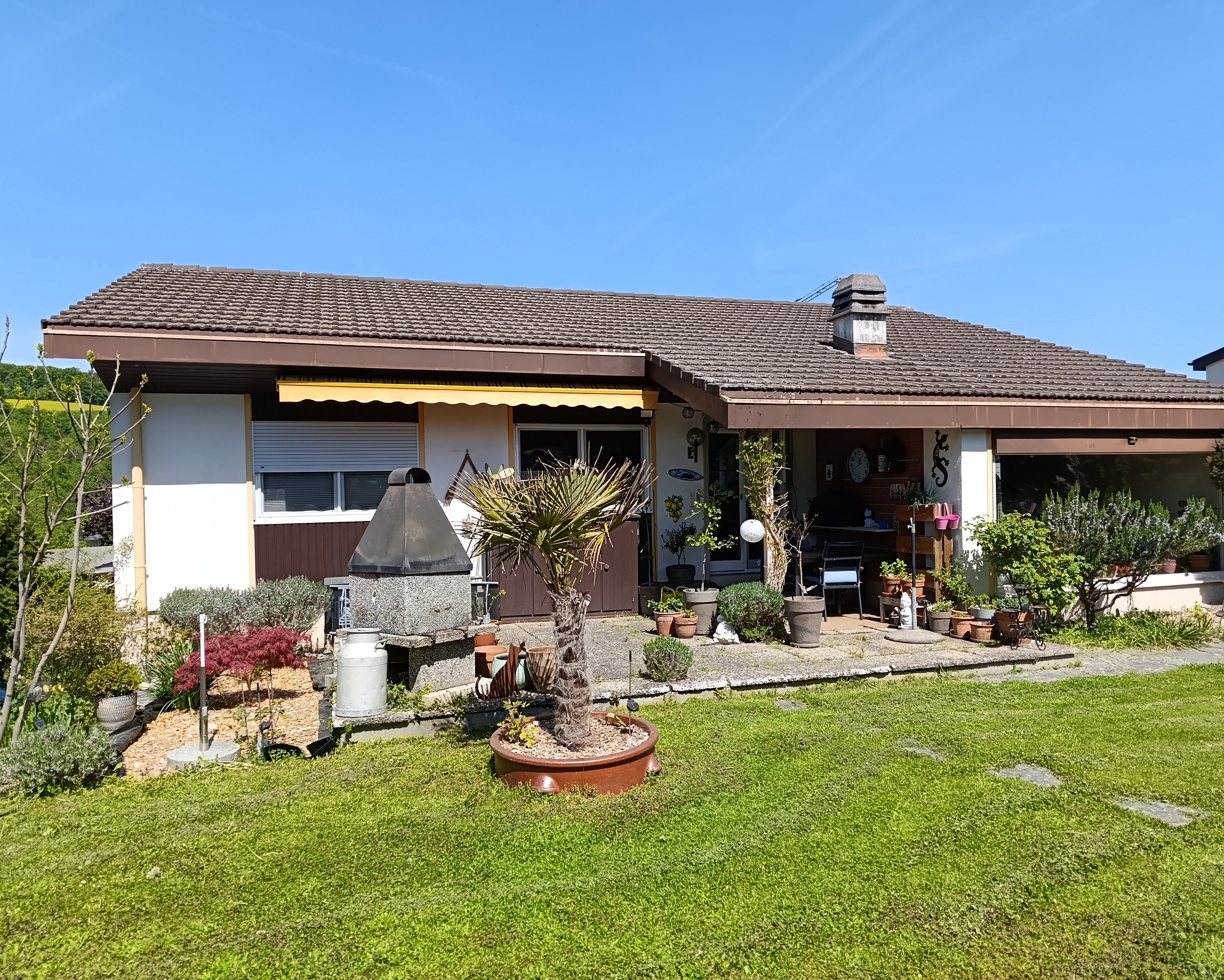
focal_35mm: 24
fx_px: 870
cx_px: 613
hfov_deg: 70.3
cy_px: 492
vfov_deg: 58.8
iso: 50
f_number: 1.7
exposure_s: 1/426
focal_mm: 6.11
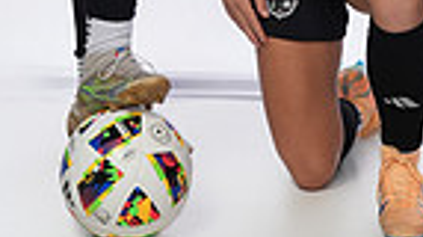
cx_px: 246
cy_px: -335
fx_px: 1703
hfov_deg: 14.2
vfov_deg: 7.4
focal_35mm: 152
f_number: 8
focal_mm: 46
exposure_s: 1/250
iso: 800
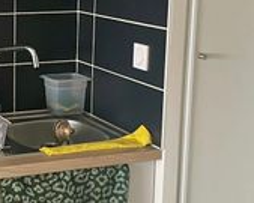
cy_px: 86
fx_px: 676
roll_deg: -0.7
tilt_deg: -11.3
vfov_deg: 17.1
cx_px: 33
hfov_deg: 20.9
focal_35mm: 90
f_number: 1.6
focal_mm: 4.2
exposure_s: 1/60
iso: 400
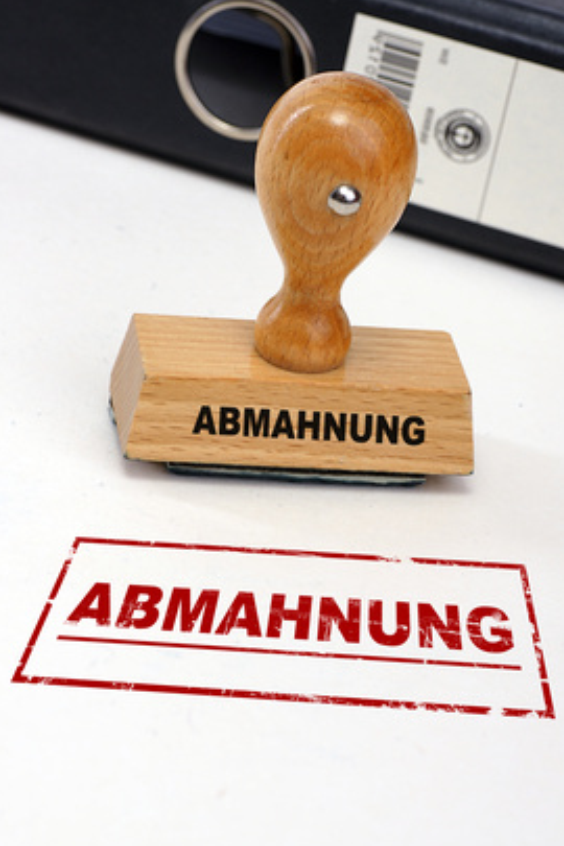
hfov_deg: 12.5
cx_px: 287
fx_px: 2585
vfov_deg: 18.6
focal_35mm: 110
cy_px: 432
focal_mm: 70
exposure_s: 1/160
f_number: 10
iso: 100
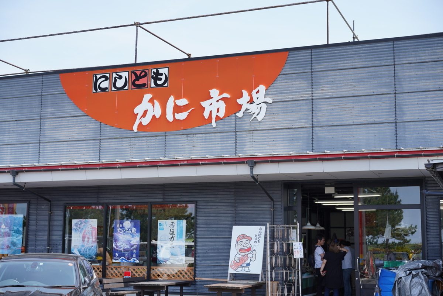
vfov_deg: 24.7
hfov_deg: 36.2
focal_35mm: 55
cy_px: 148
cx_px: 222
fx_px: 677
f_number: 5
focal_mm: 55
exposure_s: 1/320
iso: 100
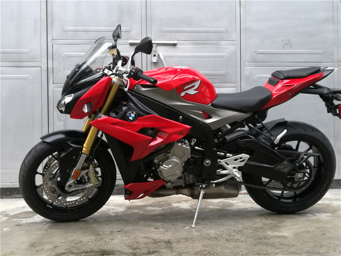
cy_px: 128
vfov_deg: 32.9
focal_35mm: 44
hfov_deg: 42.9
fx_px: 433
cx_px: 170
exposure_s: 1/100
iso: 80
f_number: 2
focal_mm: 4.04
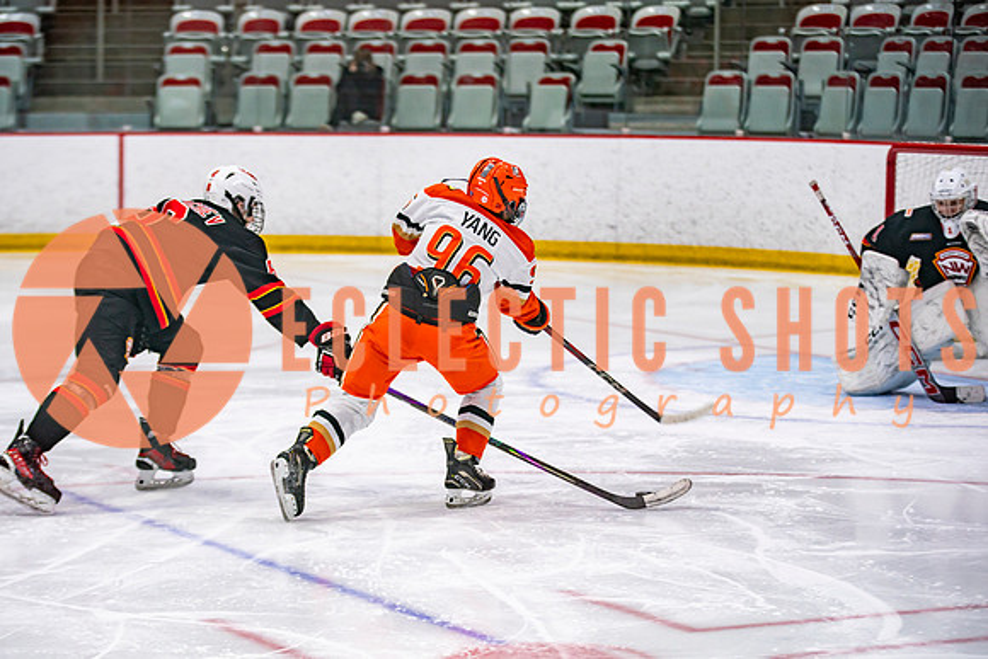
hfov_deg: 17.0
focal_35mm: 121
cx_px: 432
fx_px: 3313
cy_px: 377
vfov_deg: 11.4
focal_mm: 105
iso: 800
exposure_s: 1/640
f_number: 2.8
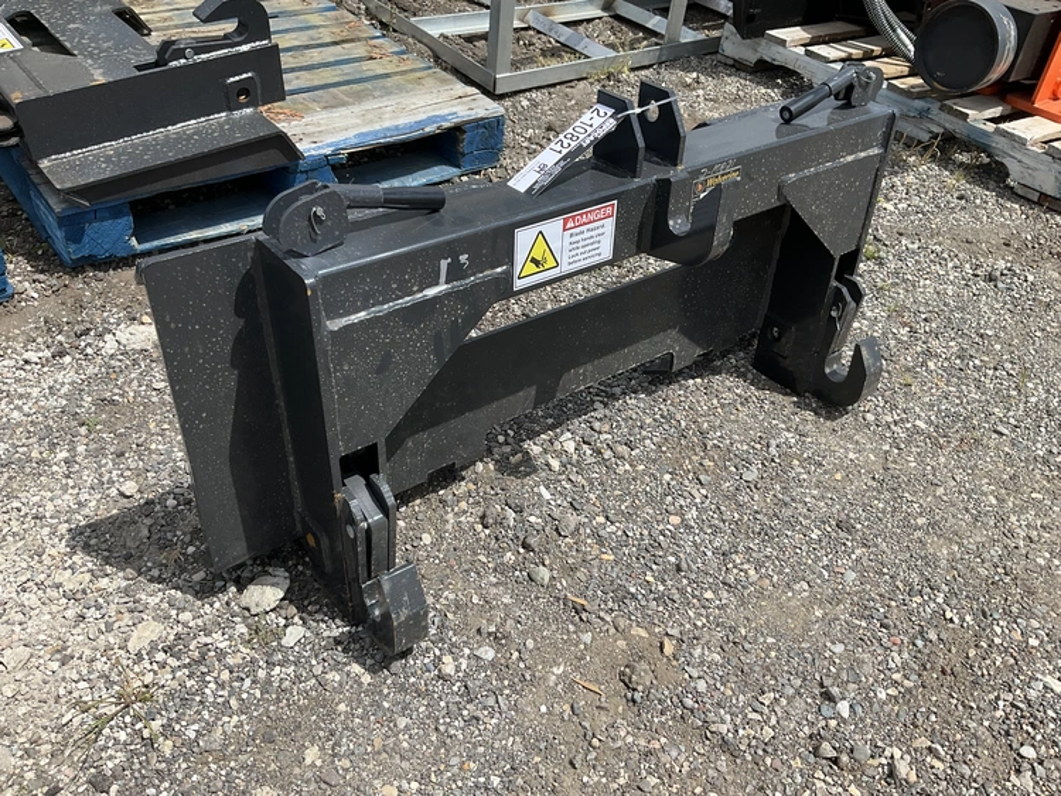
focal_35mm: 29
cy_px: 398
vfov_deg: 48.3
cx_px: 530
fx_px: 889
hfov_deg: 61.6
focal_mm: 3
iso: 25
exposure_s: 1/1848
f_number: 1.8
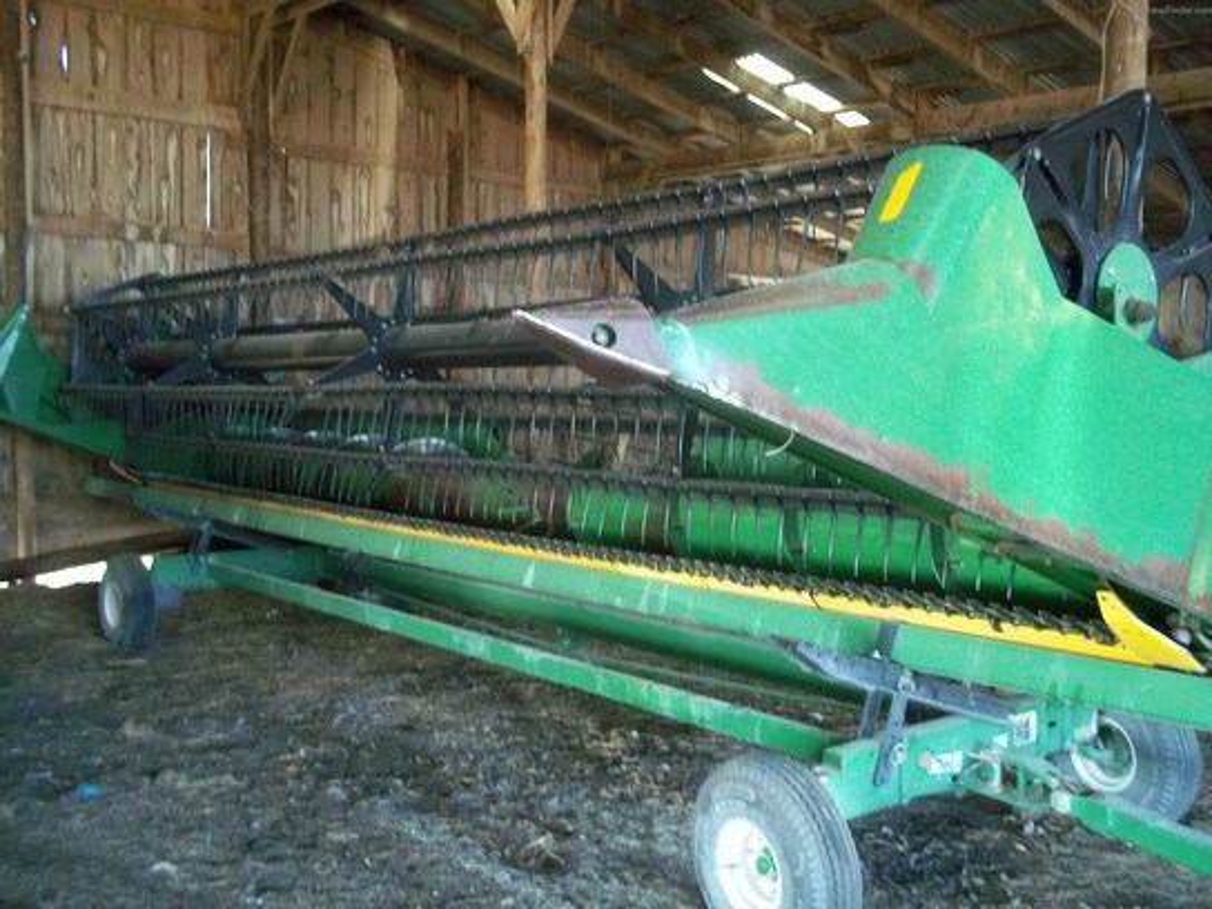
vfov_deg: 39.7
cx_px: 606
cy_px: 454
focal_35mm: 36
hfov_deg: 51.4
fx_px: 1260
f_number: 3.1
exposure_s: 1/40
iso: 320
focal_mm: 6.5
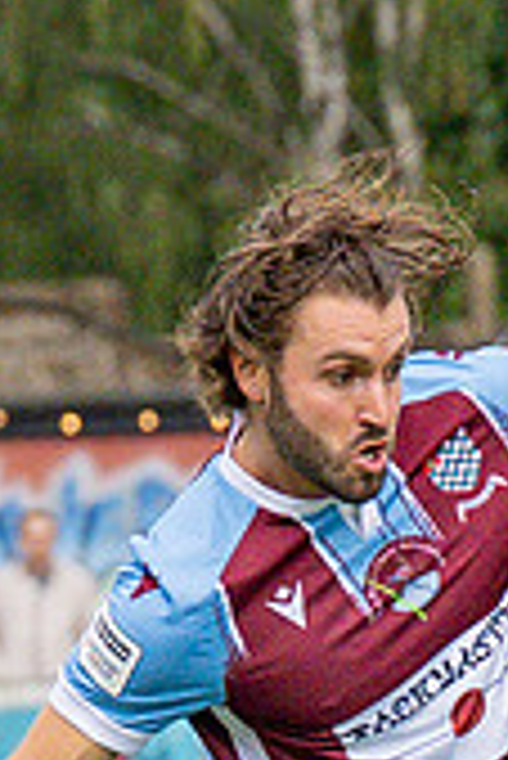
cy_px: 862
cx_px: 185
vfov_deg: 1.7
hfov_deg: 1.1
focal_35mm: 1237
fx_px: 26128
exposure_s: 1/5000
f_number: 3.5
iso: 800
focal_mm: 94
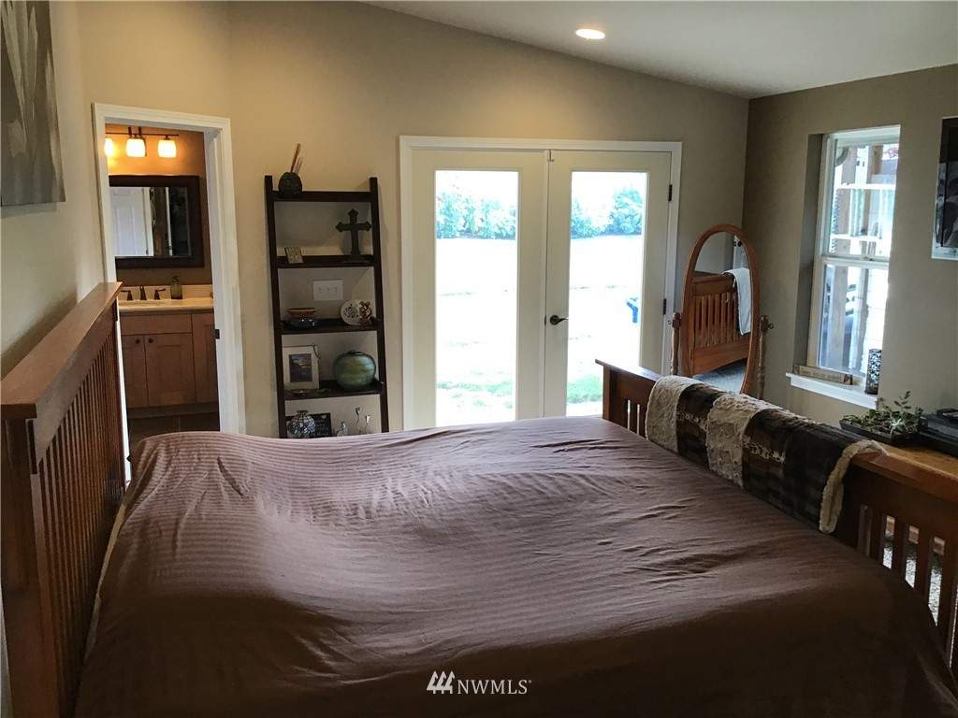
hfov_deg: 58.4
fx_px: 858
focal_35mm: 31
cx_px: 479
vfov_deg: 45.4
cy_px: 359
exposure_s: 1/30
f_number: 2.4
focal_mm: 3.3
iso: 50
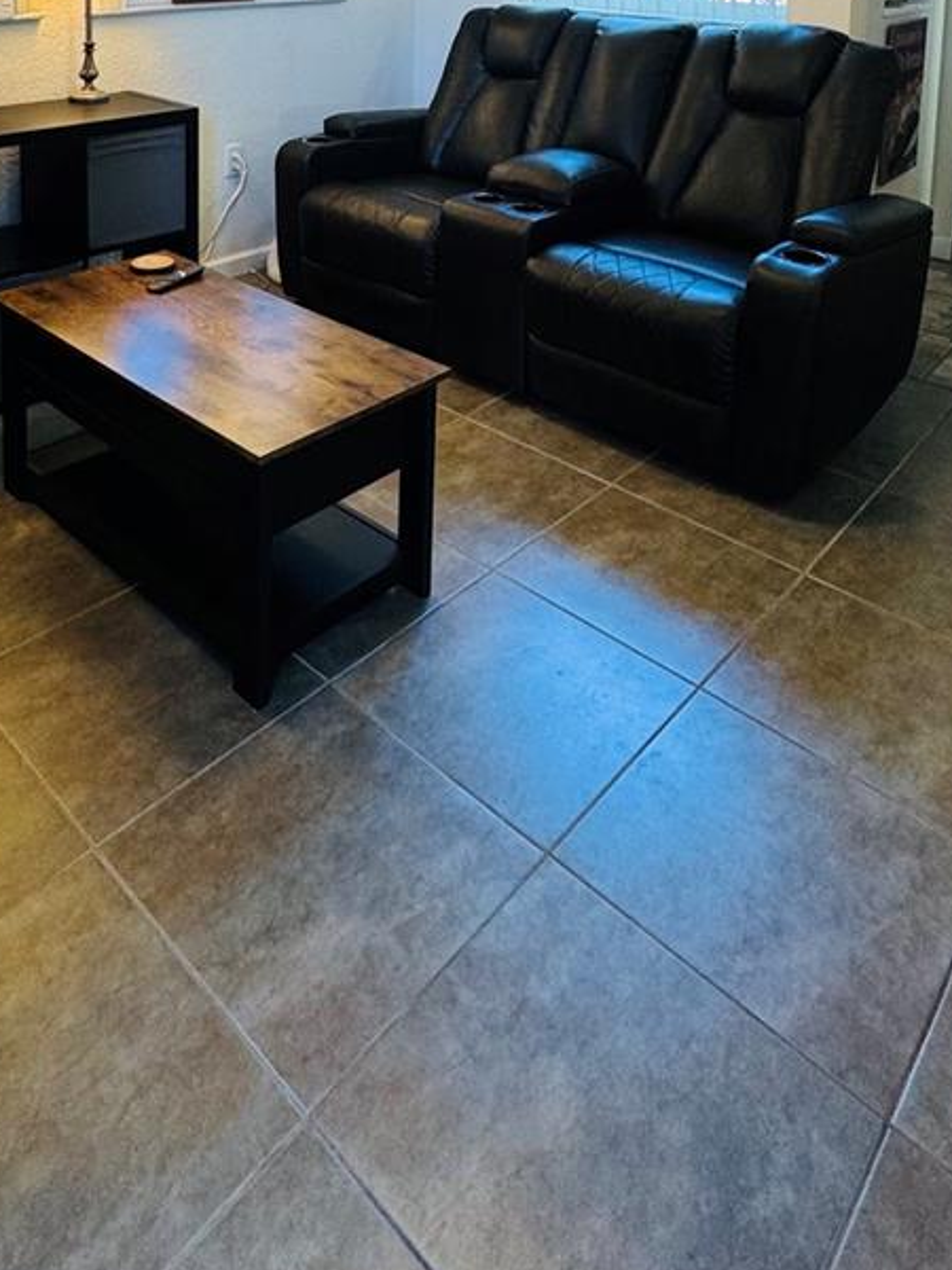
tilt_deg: -6.0
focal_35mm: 28
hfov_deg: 49.4
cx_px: 379
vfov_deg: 51.7
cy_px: 19
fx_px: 1027
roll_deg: -0.6
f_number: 2.2
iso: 160
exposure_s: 1/60
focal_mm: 2.22
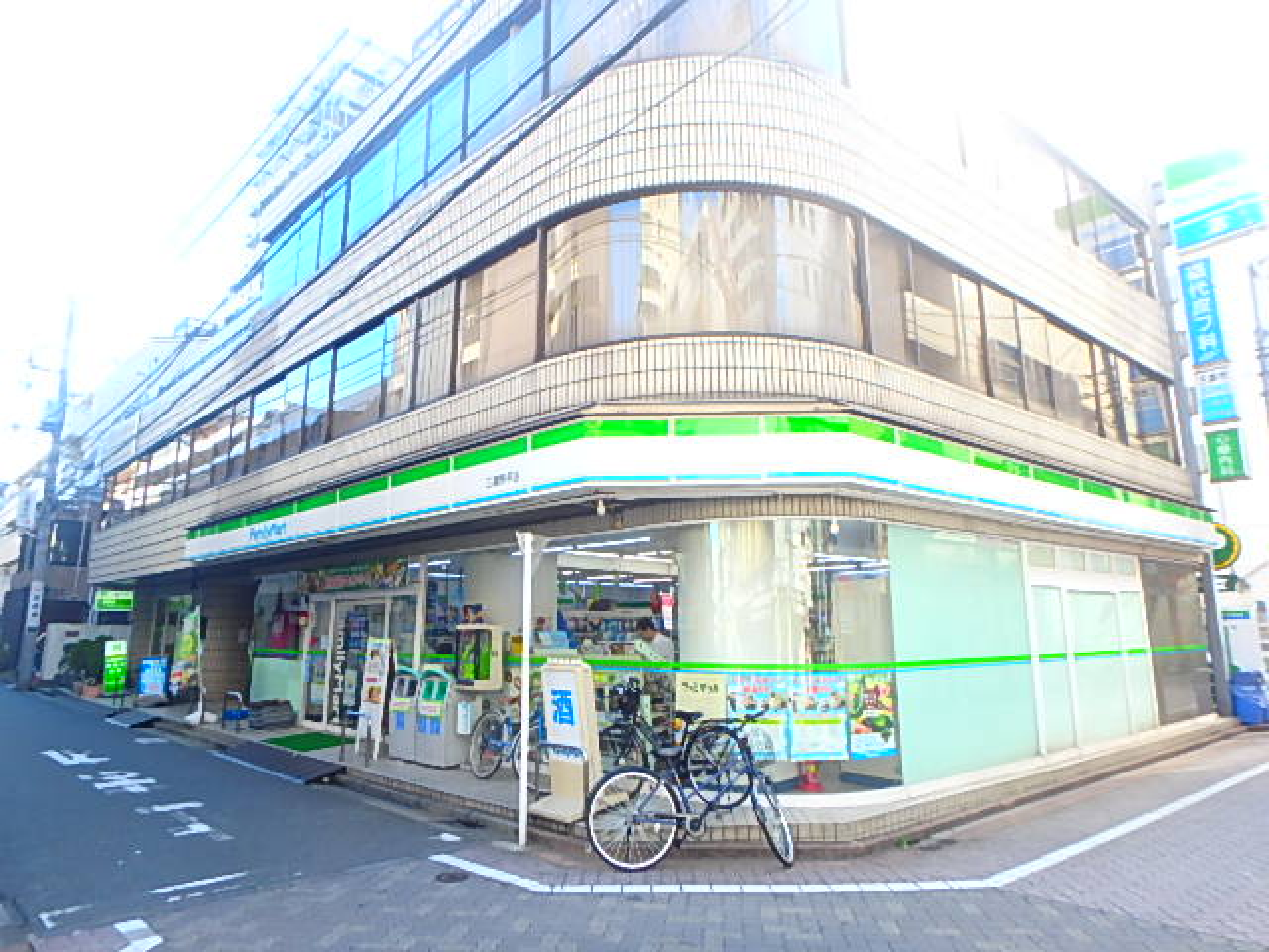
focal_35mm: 21
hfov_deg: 79.0
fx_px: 770
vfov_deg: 63.4
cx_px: 634
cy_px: 476
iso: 125
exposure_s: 1/80
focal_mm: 3.7
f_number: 3.5
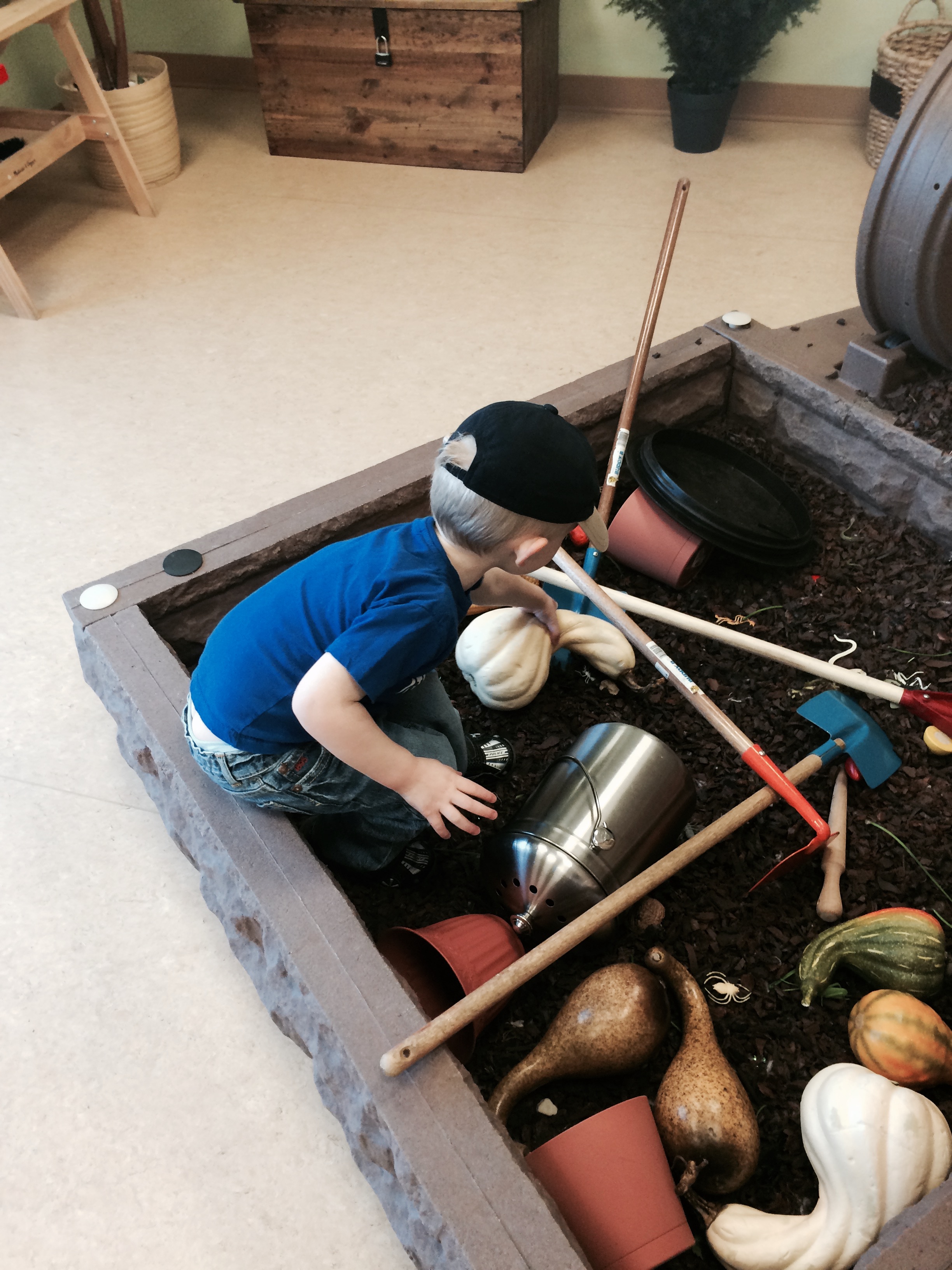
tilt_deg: -45.0
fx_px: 1063
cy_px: 635
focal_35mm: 29
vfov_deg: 61.7
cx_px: 476
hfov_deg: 48.2
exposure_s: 1/30
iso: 100
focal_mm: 4.15
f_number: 2.2
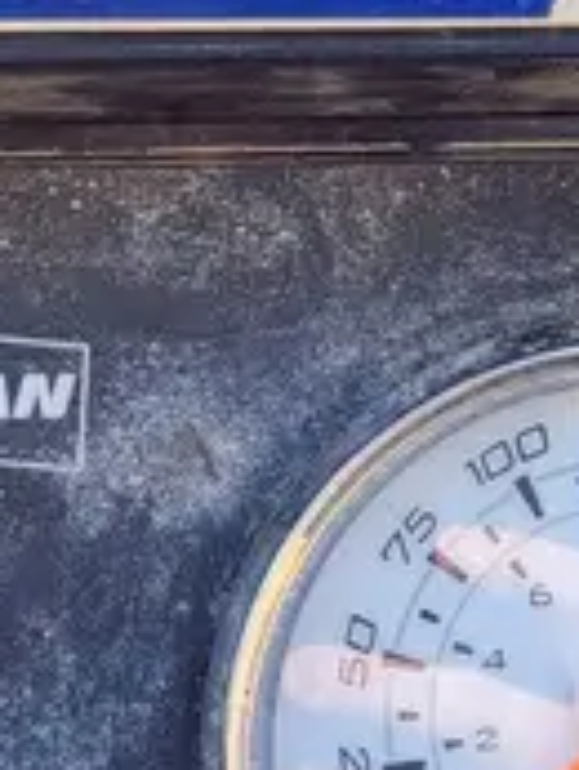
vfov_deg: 17.2
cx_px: 650
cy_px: 888
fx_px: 2450
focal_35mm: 110
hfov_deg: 13.2
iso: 40
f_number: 1.8
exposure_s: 1/489
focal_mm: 5.4
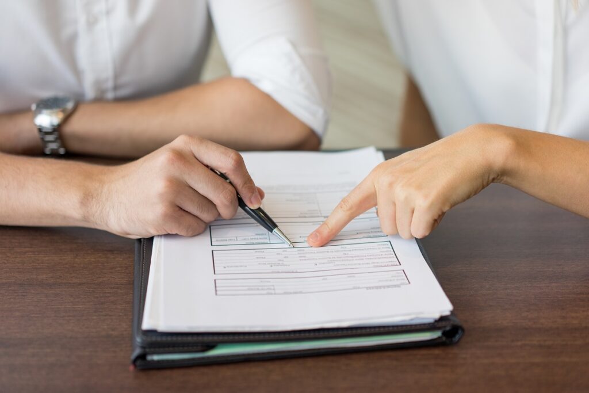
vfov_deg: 24.6
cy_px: 196
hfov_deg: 36.2
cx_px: 294
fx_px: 900
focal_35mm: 55
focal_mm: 55
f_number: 2.2
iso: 200
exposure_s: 1/400
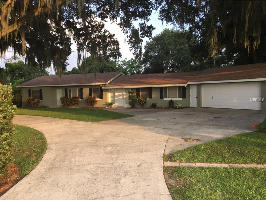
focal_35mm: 31
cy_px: 100
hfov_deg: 58.4
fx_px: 238
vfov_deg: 45.4
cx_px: 133
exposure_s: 1/128
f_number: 2.4
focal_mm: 3.3
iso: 25
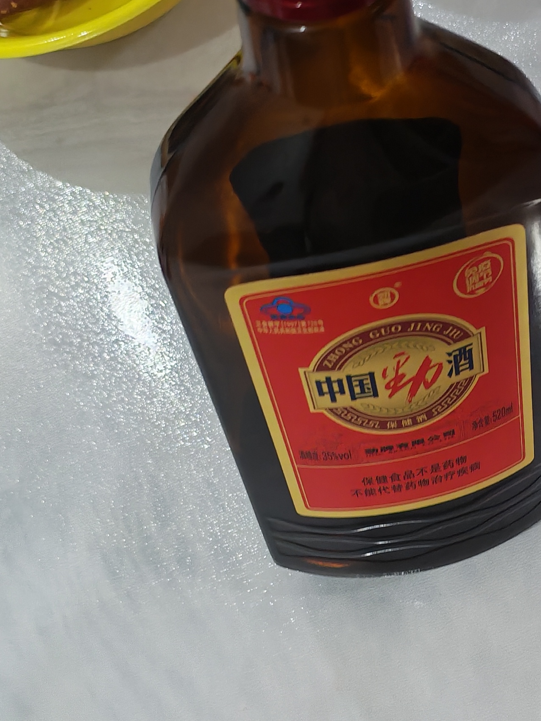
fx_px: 1354
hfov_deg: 22.2
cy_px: 496
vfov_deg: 29.6
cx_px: 455
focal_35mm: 65
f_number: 1.9
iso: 1250
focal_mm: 6.12
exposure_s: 1/50
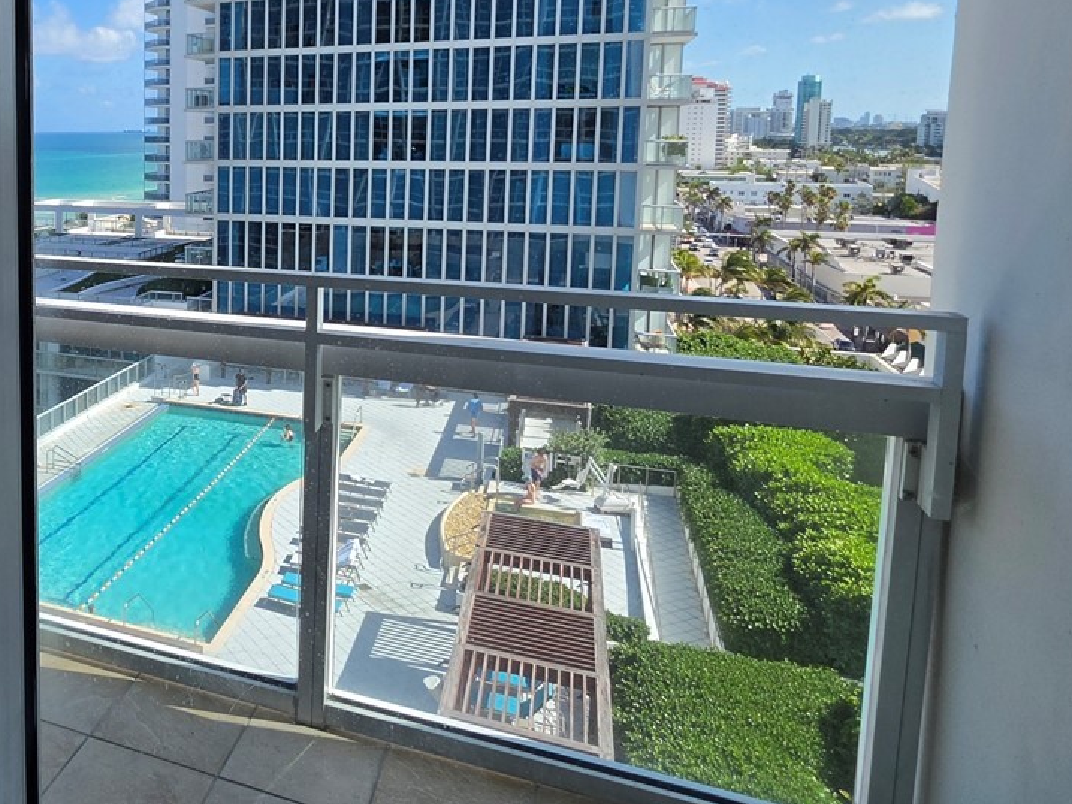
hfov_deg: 52.4
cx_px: 64
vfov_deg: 47.1
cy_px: 242
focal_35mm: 29
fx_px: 898
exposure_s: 1/606
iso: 32
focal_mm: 2.2
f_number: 1.9
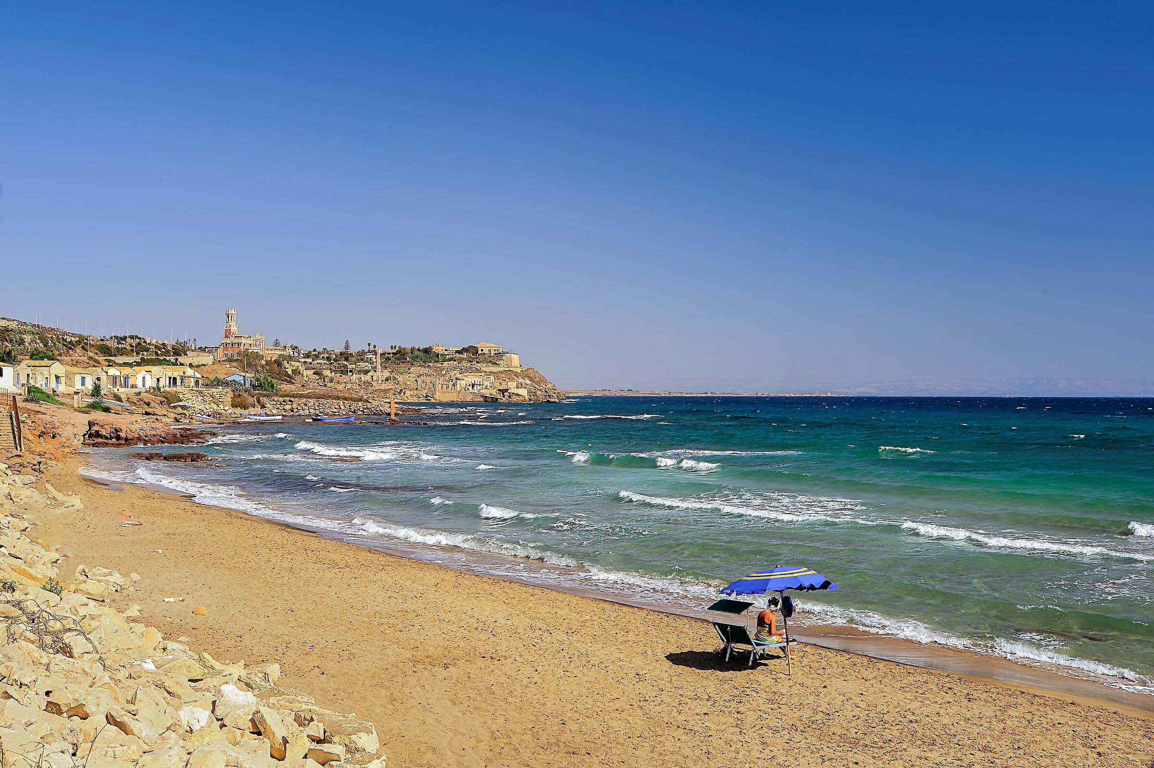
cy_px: 384
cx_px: 577
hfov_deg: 54.5
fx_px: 1121
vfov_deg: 37.8
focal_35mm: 35
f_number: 16
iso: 200
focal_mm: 35
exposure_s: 1/40
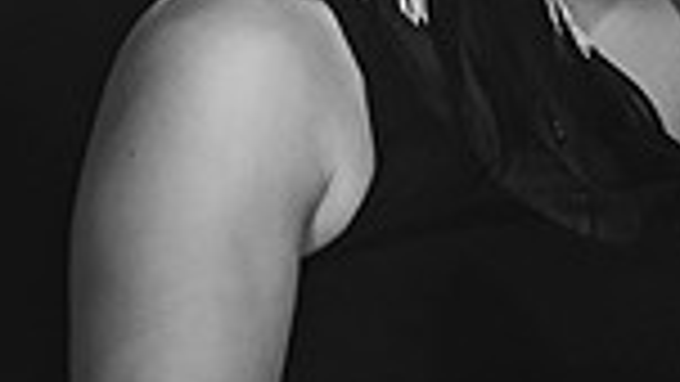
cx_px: 887
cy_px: -168
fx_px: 15870
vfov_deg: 1.4
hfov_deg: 2.5
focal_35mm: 880
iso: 1250
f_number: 2.8
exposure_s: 1/160
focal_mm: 180
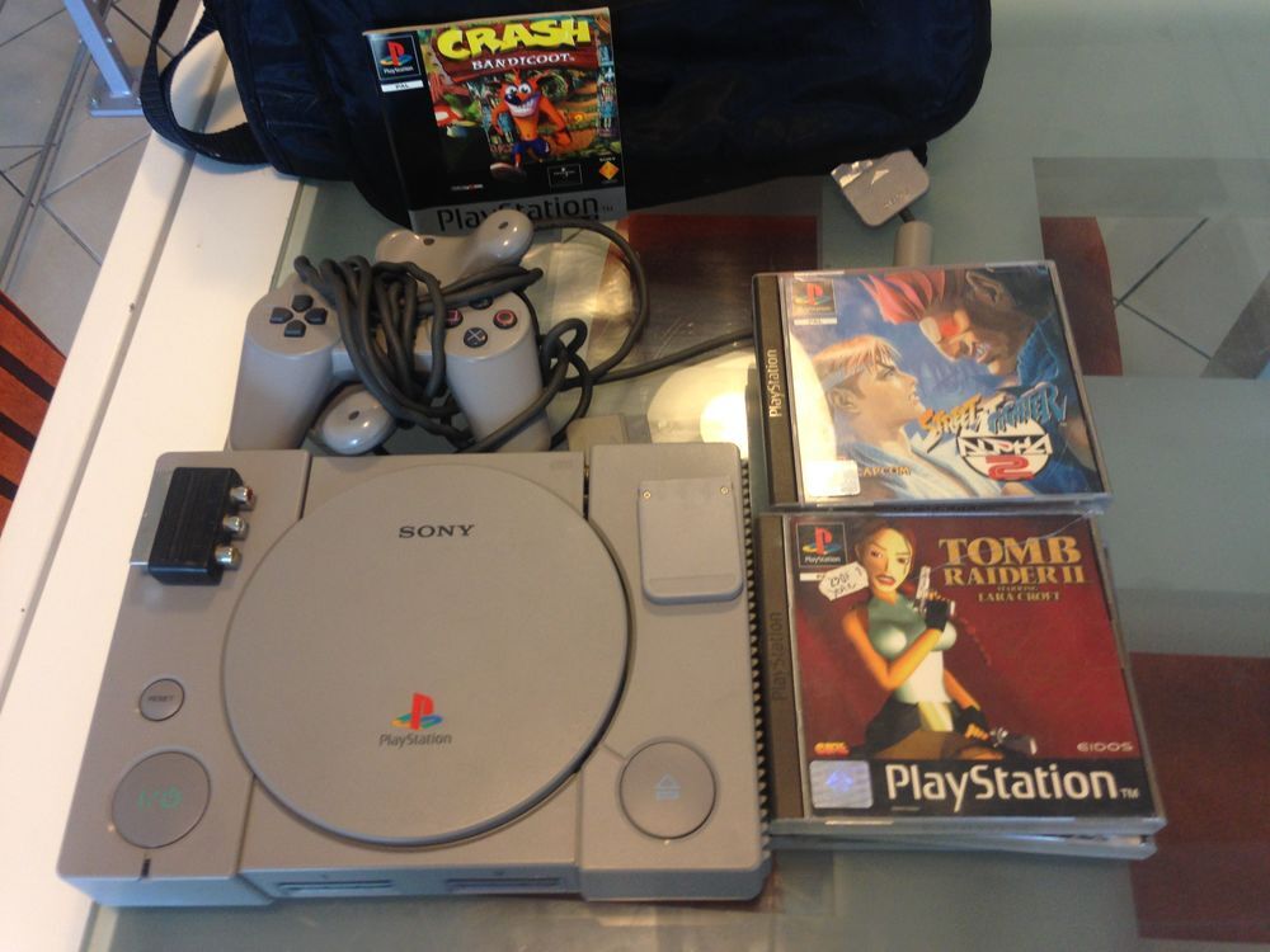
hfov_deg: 55.4
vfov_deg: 42.9
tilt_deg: -60.9
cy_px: 476
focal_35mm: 33
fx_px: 1211
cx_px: 635
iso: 80
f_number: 2.4
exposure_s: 1/20
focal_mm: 4.12
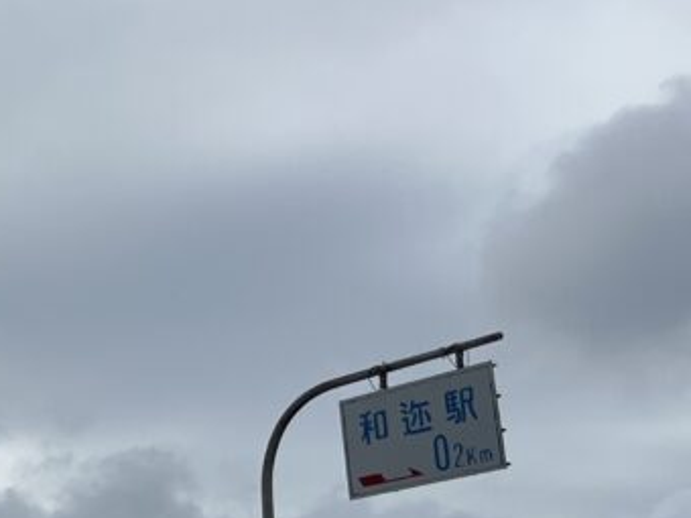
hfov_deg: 17.3
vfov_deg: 14.7
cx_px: -447
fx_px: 1956
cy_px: 579
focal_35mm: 98
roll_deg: +0.6
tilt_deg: +9.0
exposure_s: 1/6494
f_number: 1.6
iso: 50
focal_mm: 5.1
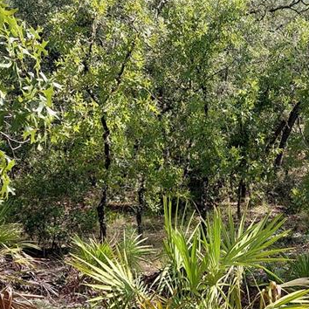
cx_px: 302
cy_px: 160
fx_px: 646
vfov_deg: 26.9
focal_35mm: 64
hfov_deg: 25.7
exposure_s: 1/625
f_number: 1.8
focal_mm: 4.69
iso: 50
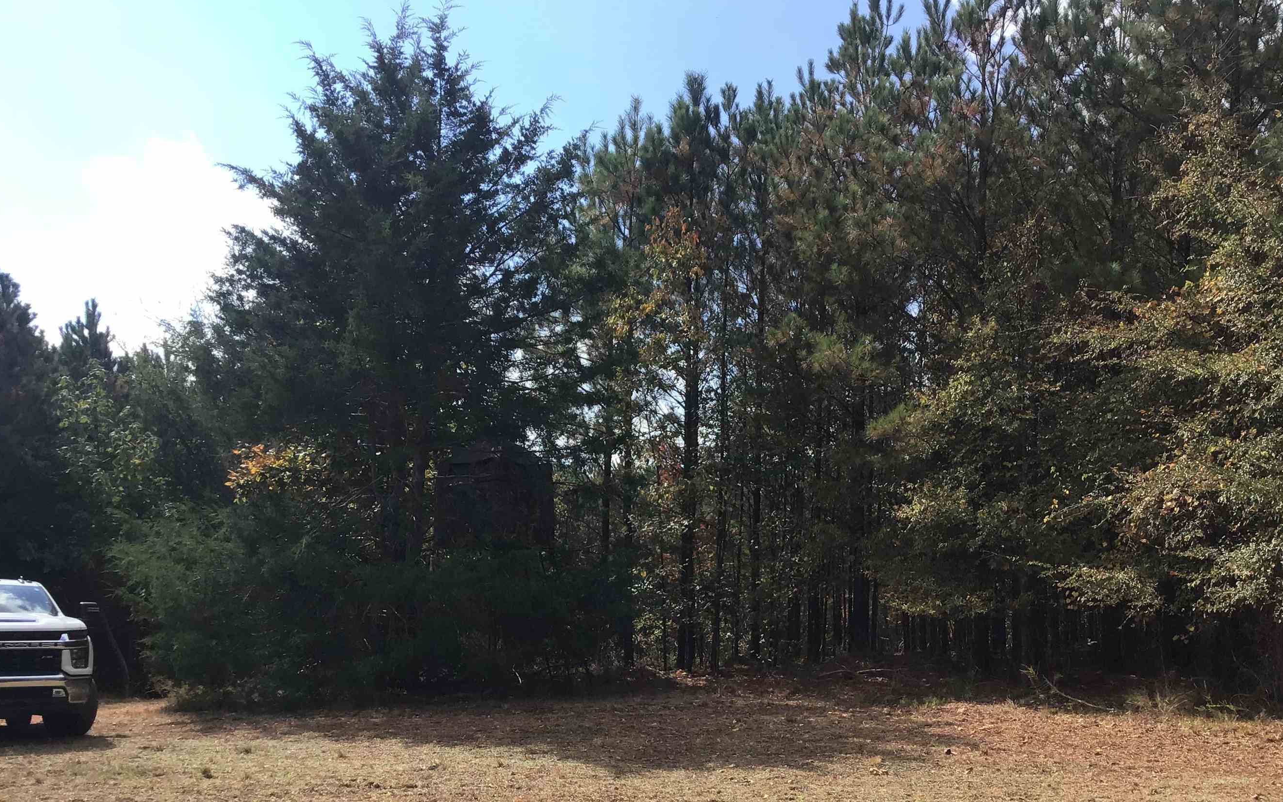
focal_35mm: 38
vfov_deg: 33.3
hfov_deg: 51.5
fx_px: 1329
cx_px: 685
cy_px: 524
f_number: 2.4
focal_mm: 3.3
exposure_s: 1/876
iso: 25
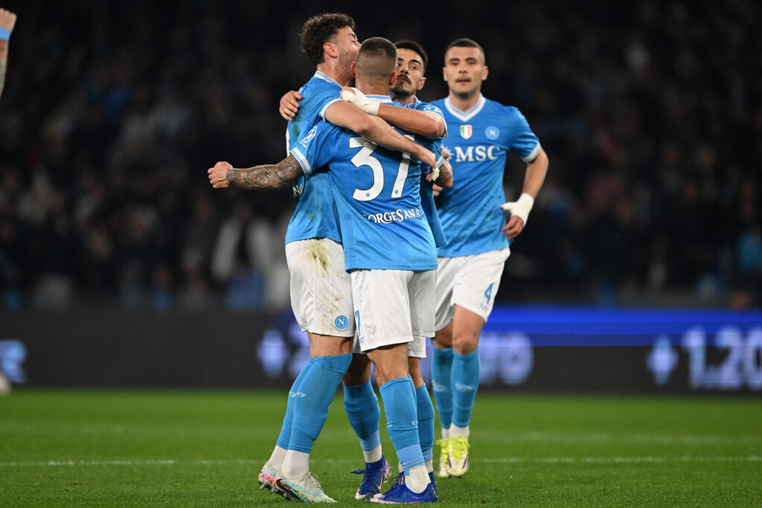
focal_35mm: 560
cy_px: 254
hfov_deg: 3.7
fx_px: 11854
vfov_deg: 2.5
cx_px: 381
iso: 4000
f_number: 4
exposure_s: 1/1600
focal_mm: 560
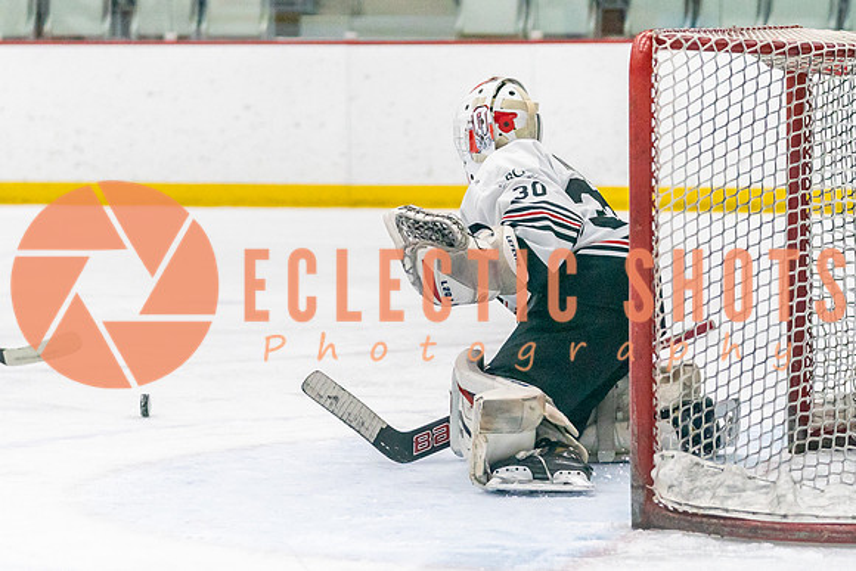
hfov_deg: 11.6
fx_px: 4221
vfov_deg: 7.7
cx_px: 404
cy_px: 388
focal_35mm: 177
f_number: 2.8
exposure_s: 1/1250
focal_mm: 98
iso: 3200
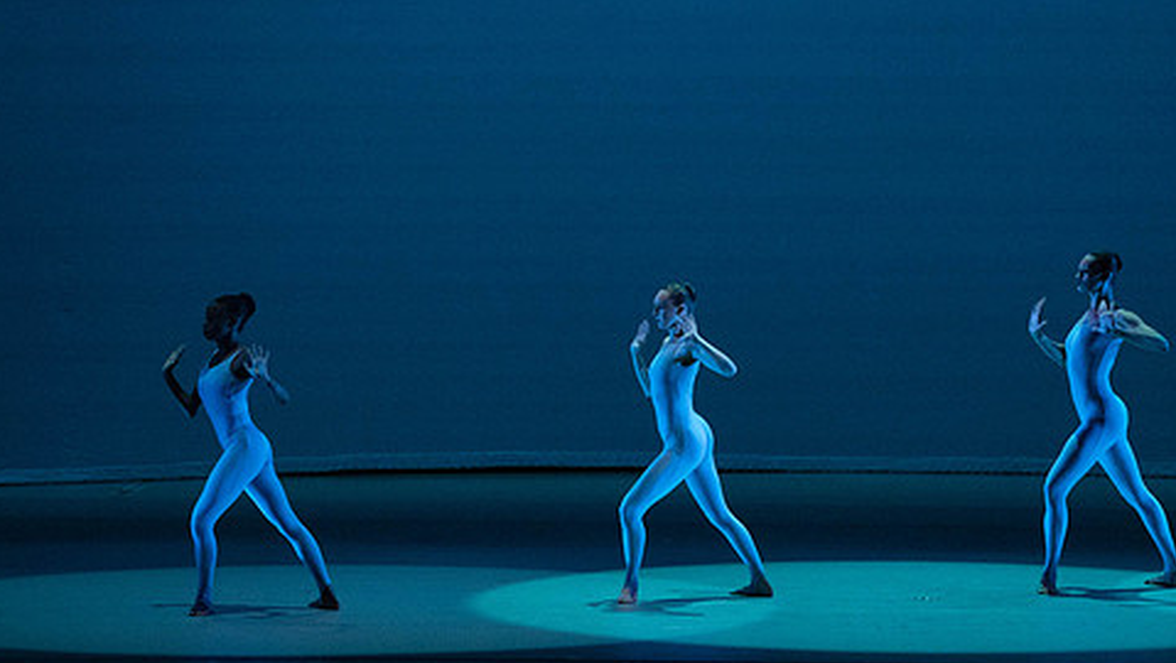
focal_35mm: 213
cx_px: 678
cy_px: 296
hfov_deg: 10.1
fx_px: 6645
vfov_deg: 5.7
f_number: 5.6
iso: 16000
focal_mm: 168
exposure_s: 1/400
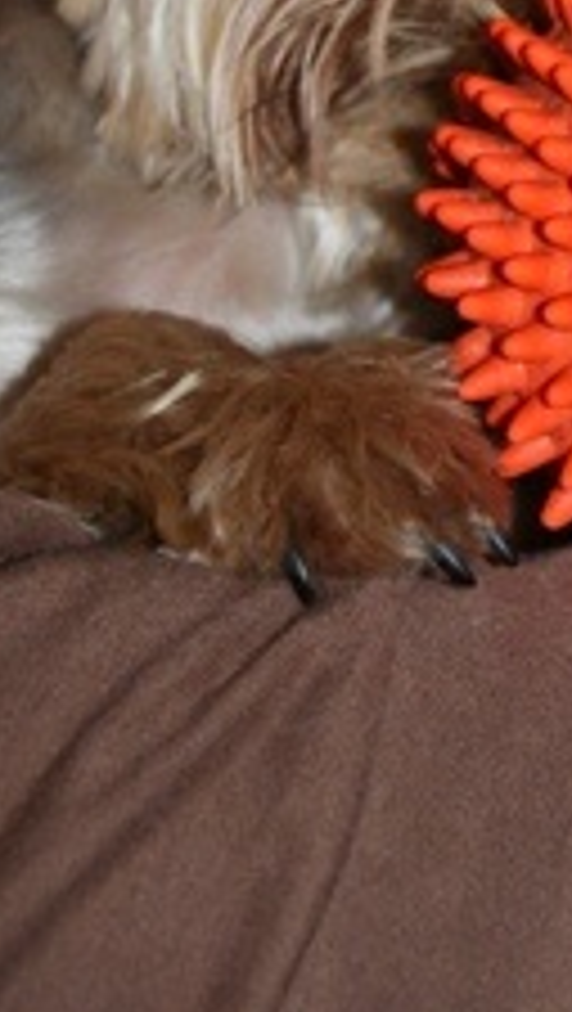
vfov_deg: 12.8
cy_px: 63
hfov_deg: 7.3
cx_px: 522
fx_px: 4491
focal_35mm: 167
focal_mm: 50
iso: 400
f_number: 5.6
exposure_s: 1/80
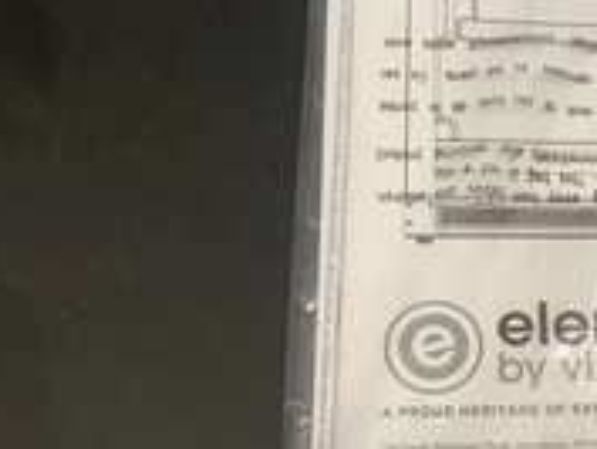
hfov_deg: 26.7
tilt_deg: -62.9
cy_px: 101
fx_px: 1208
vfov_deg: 20.8
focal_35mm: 70
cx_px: 546
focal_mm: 3.3
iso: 100
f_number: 2.4
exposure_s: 1/60
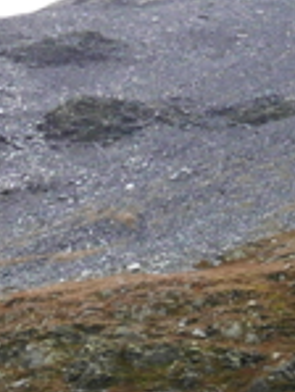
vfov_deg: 10.4
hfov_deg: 7.8
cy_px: 516
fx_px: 2099
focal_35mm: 185
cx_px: 549
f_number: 5.6
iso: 200
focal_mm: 10.9
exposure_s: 1/320
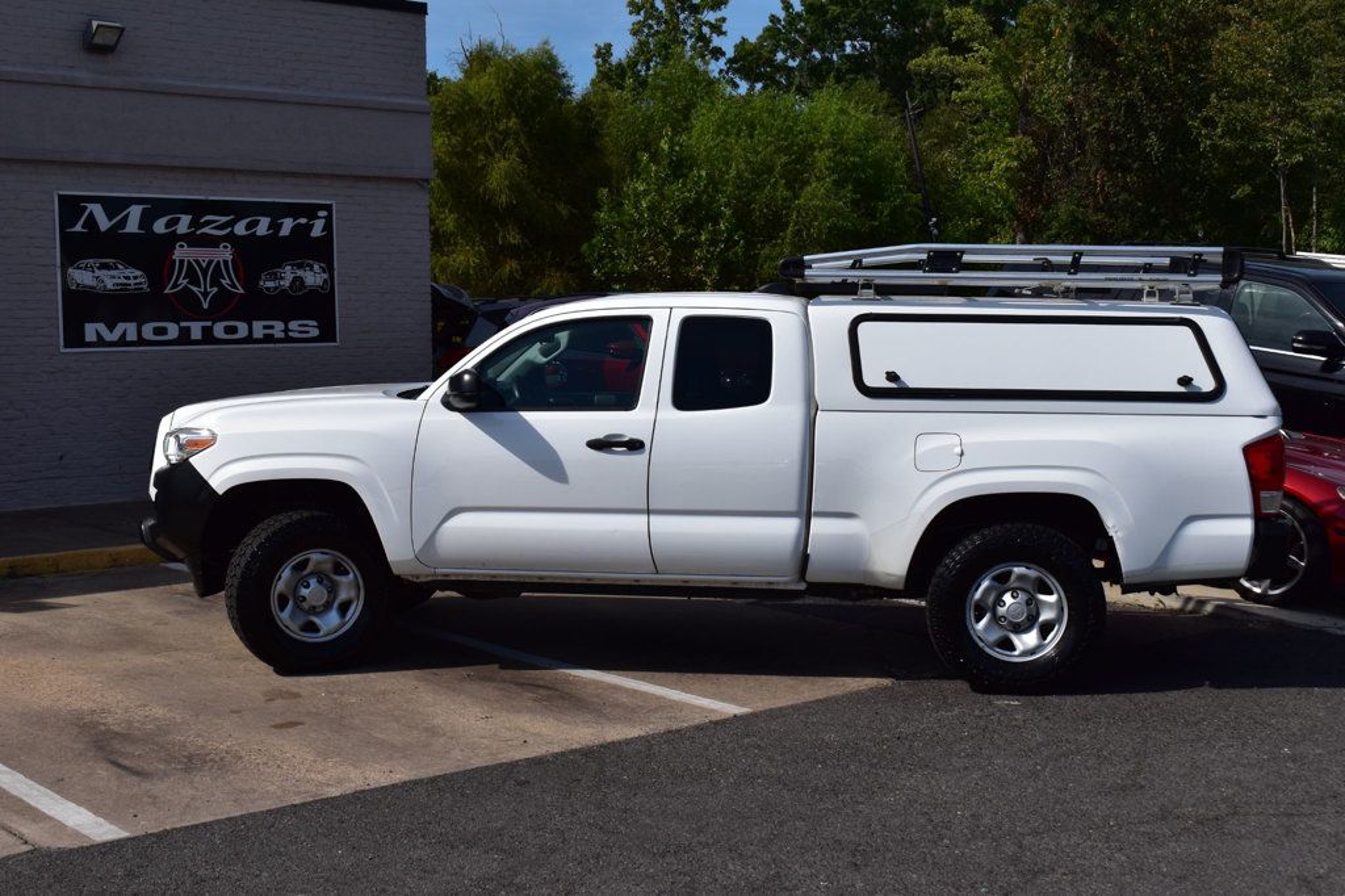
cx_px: 672
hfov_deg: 42.3
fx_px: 1737
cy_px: 448
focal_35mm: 46
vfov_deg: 28.9
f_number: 11
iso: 200
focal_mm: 31
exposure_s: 1/640
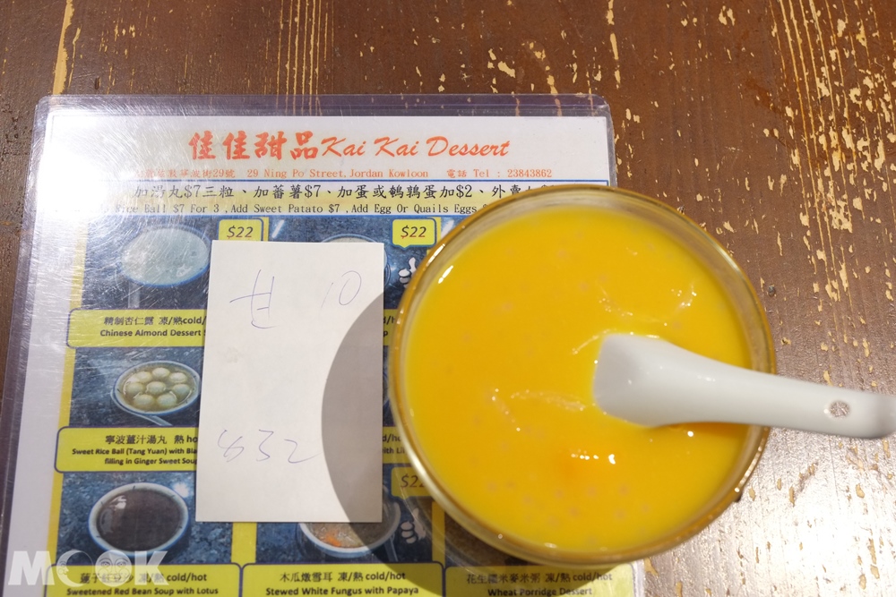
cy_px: 298
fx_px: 1045
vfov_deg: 31.9
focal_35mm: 42
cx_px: 448
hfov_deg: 46.4
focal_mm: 28.3
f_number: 4.5
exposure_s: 1/70
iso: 1600
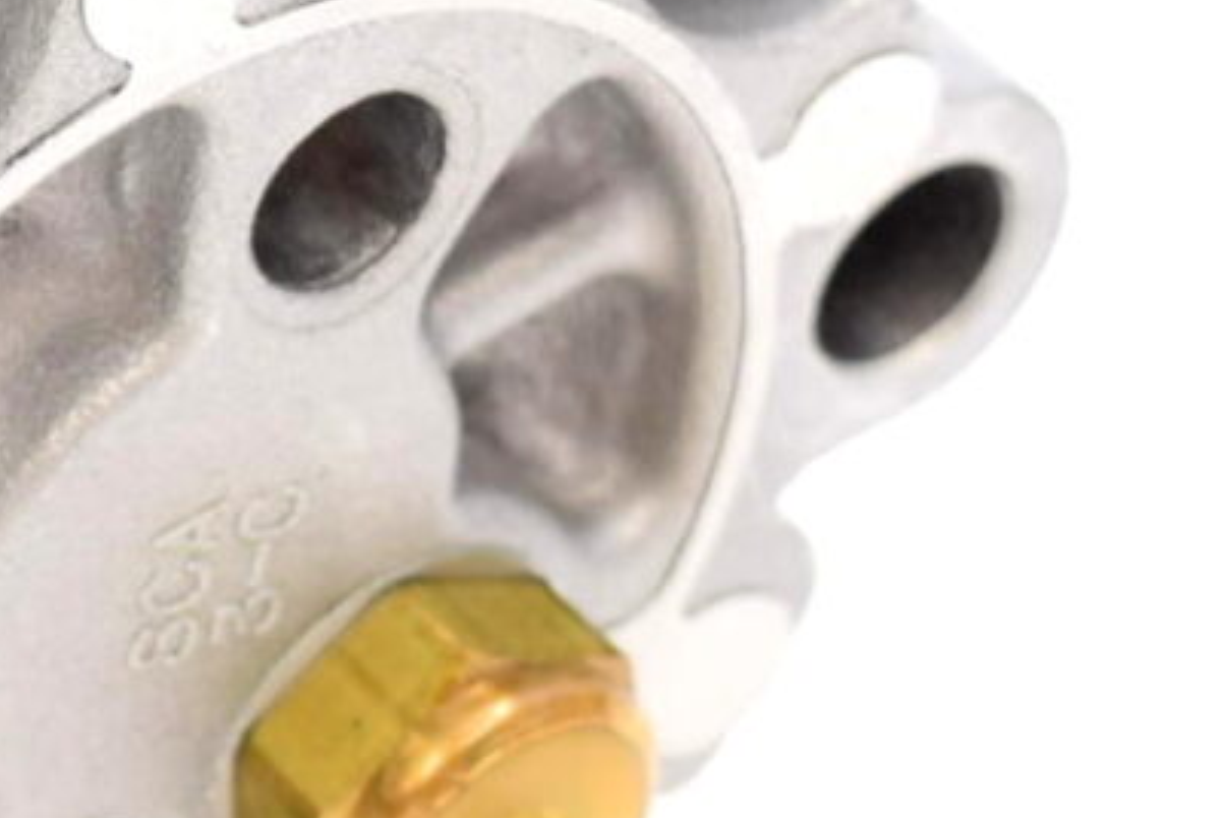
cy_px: -204
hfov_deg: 9.0
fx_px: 7572
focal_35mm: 223
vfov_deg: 6.1
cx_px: -650
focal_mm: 29
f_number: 5
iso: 400
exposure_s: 1/100
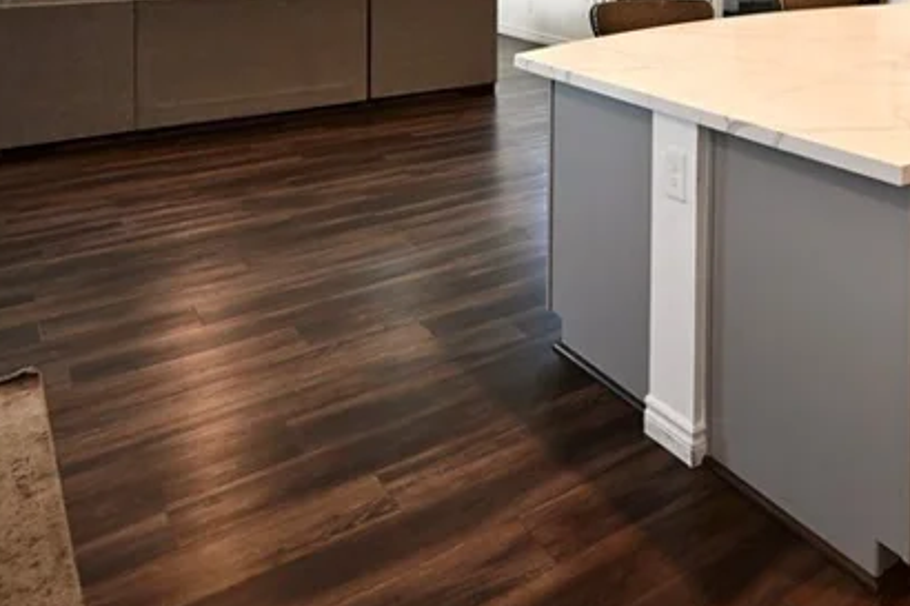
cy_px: -103
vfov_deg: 32.1
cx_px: 686
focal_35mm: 35
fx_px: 884
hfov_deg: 52.0
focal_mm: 14
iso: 640
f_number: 4
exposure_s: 1/60
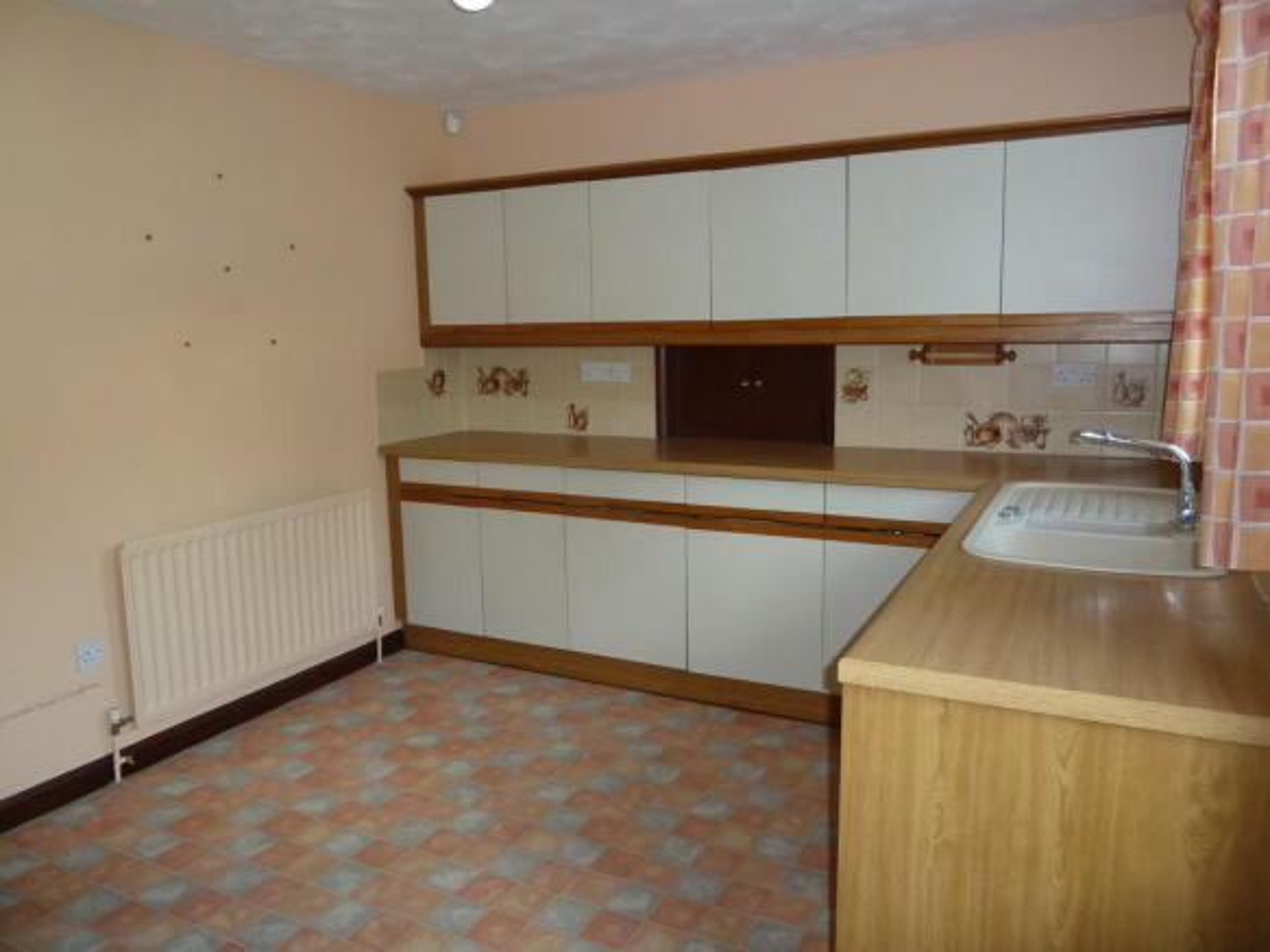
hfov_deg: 69.4
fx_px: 917
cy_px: 476
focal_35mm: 25
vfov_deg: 54.9
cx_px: 635
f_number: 3.3
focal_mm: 4.1
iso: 160
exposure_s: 1/30
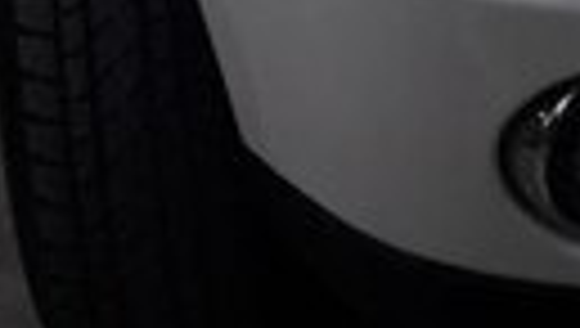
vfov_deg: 7.2
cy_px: -555
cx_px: 602
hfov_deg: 13.5
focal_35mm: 156
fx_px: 2403
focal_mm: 3.7
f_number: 1.9
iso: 64
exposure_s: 1/33
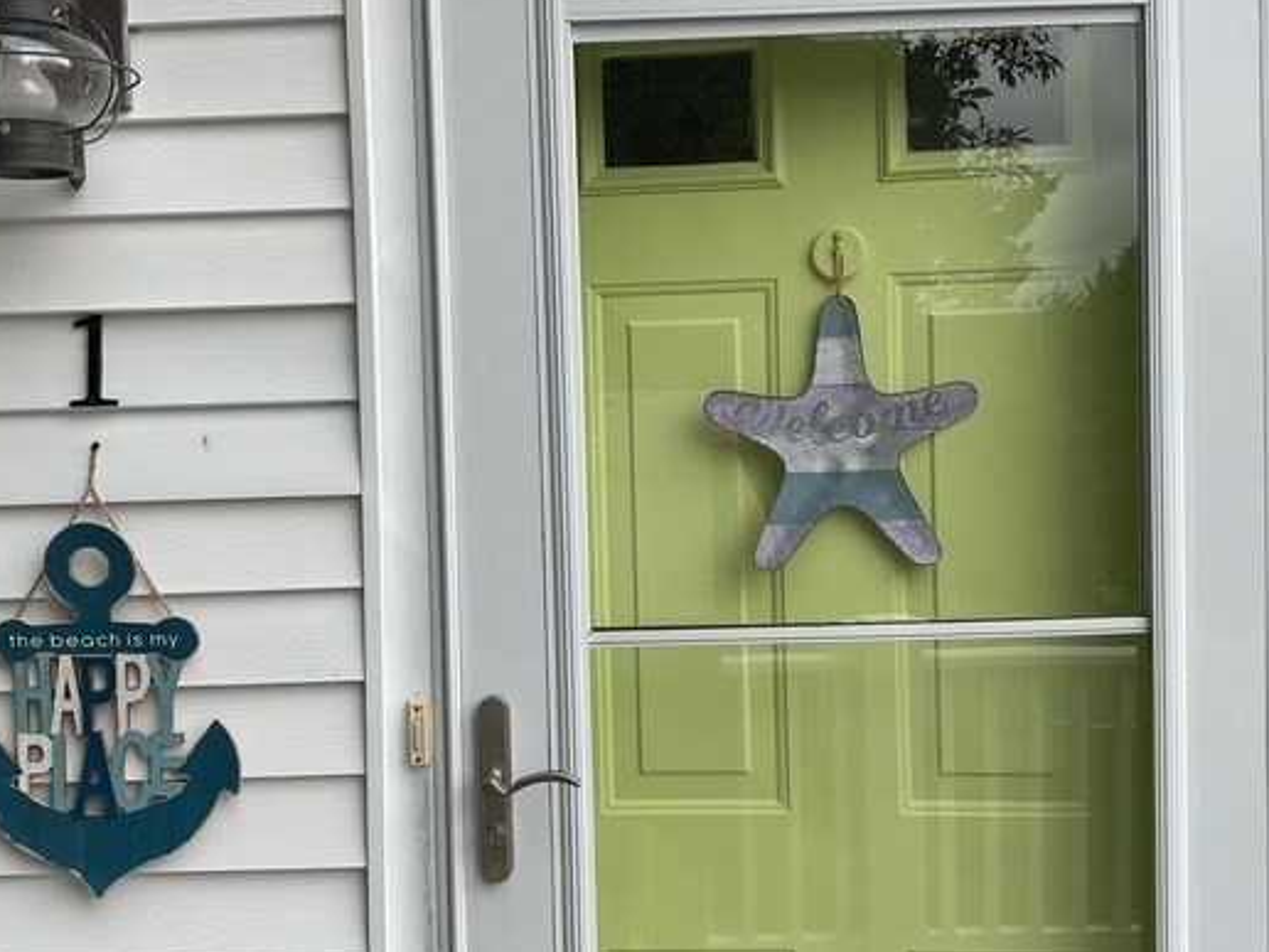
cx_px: 600
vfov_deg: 39.6
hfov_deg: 51.3
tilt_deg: -2.2
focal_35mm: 36
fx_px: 1320
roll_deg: +0.2
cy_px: 453
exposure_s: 1/389
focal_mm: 3
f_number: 1.8
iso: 16
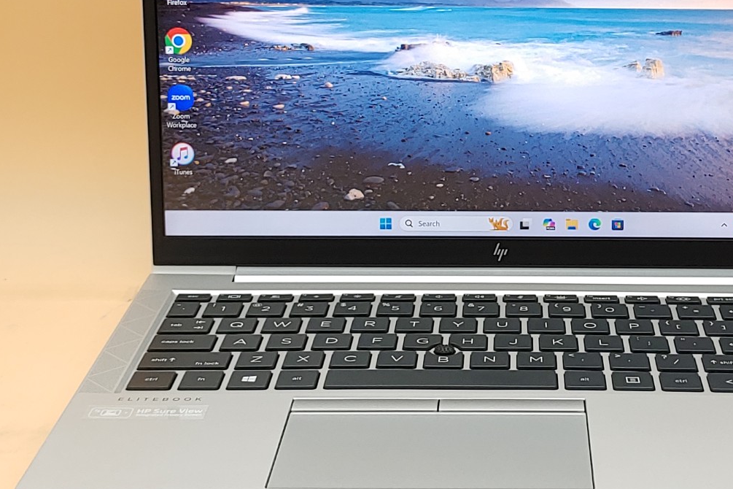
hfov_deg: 27.5
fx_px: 1486
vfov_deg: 18.6
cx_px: 495
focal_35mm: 73
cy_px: 174
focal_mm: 4.36
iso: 50
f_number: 1.8
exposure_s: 1/60
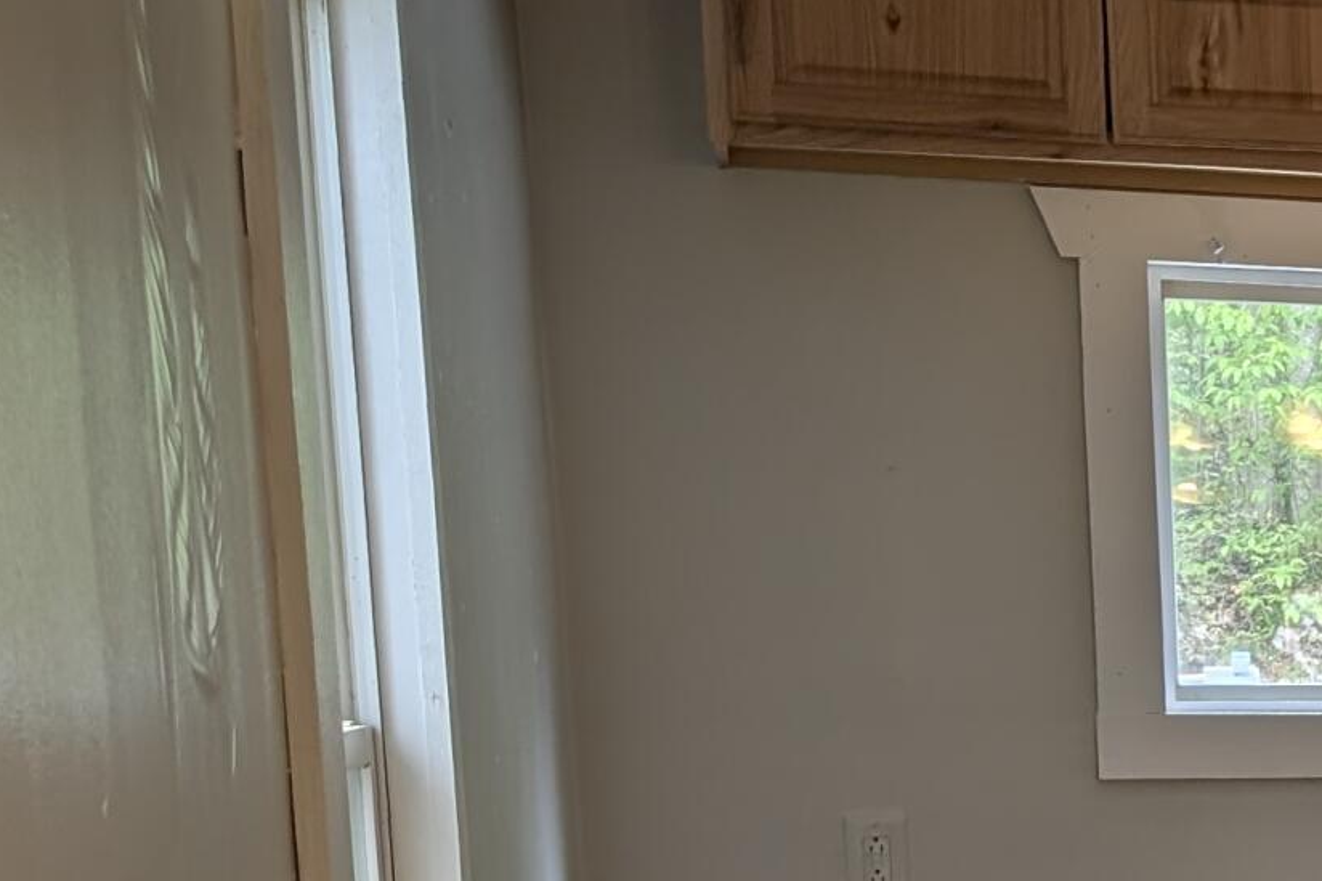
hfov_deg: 18.1
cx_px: 2320
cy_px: 1064
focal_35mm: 91
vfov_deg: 14.5
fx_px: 3341
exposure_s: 1/140
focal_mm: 6.9
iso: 19
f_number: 1.68
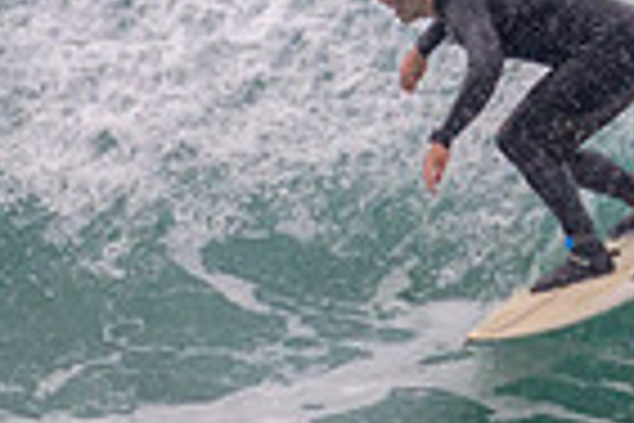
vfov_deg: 0.4
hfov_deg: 0.6
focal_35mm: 3297
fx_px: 58059
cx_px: 369
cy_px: -128
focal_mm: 800
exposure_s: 1/2000
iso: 1100
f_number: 11
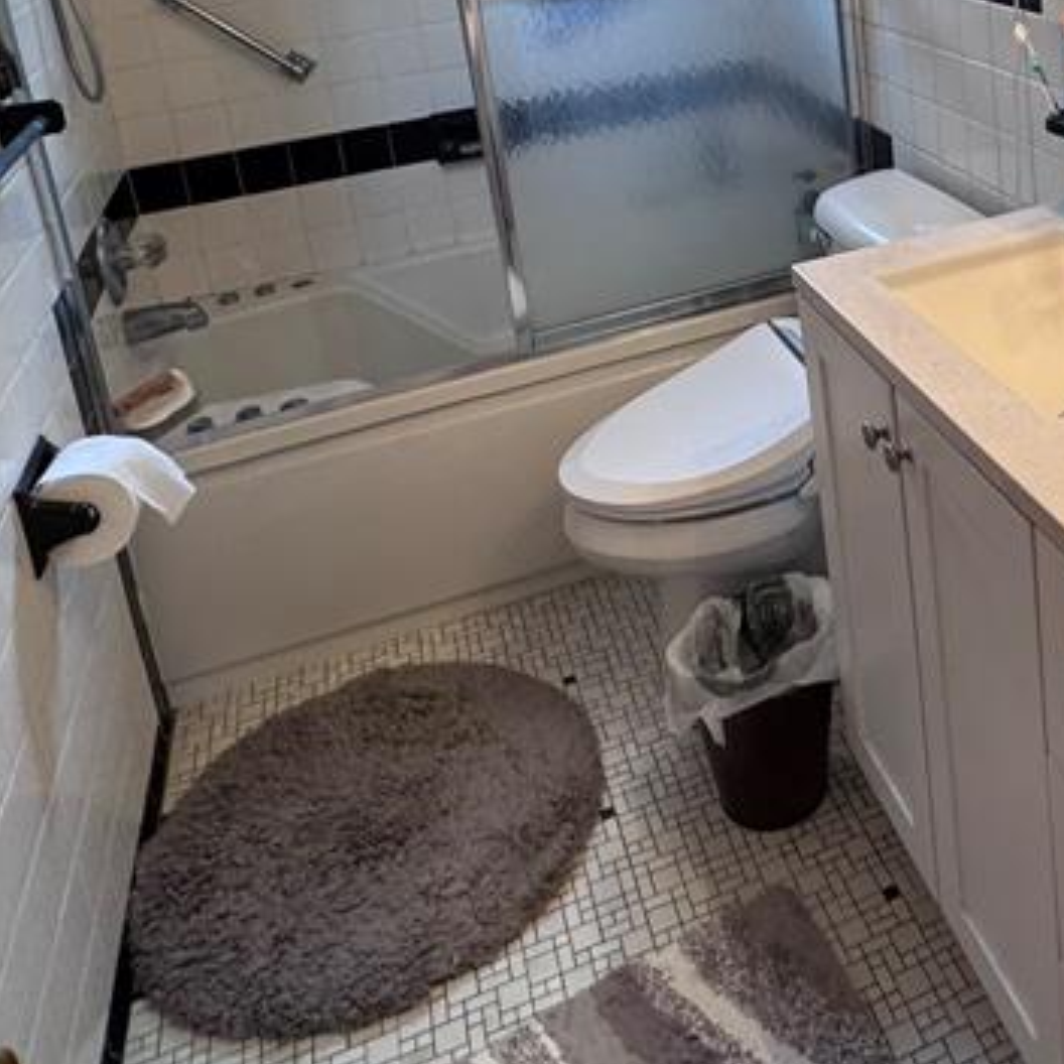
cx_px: 864
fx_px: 1252
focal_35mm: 36
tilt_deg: -14.5
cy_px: 73
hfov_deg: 43.7
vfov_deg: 41.7
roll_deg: +4.3
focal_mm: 2.22
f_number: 2.2
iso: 250
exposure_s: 1/60
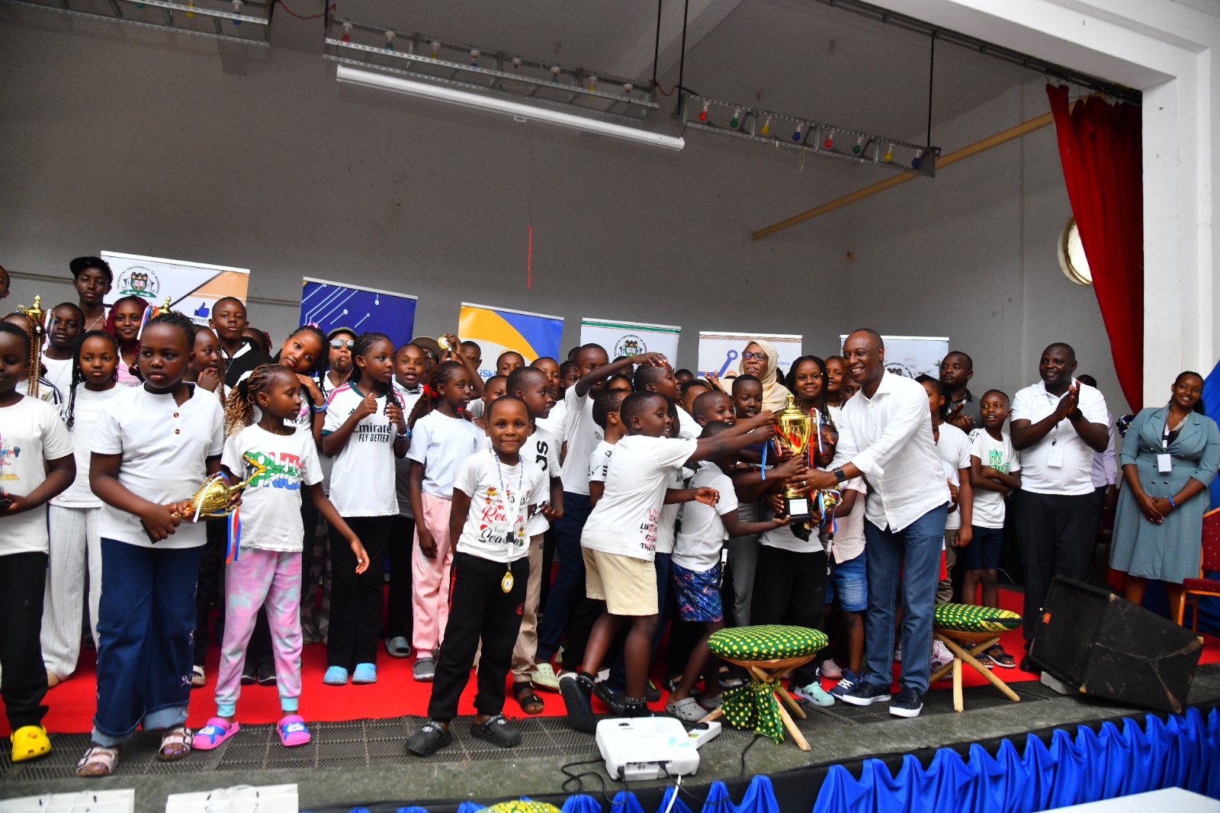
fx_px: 813
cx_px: 610
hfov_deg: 73.8
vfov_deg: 53.1
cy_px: 406
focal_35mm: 24
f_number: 4.5
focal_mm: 24
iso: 1000
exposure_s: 1/250
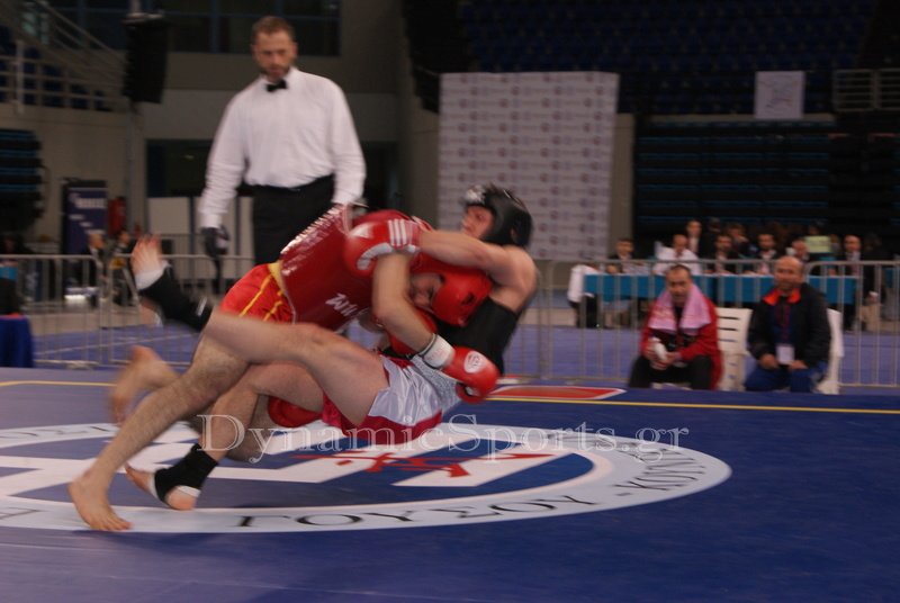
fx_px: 2066
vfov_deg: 16.6
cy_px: 302
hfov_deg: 24.6
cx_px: 450
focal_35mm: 82
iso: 400
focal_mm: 55
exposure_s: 1/80
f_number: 5.6
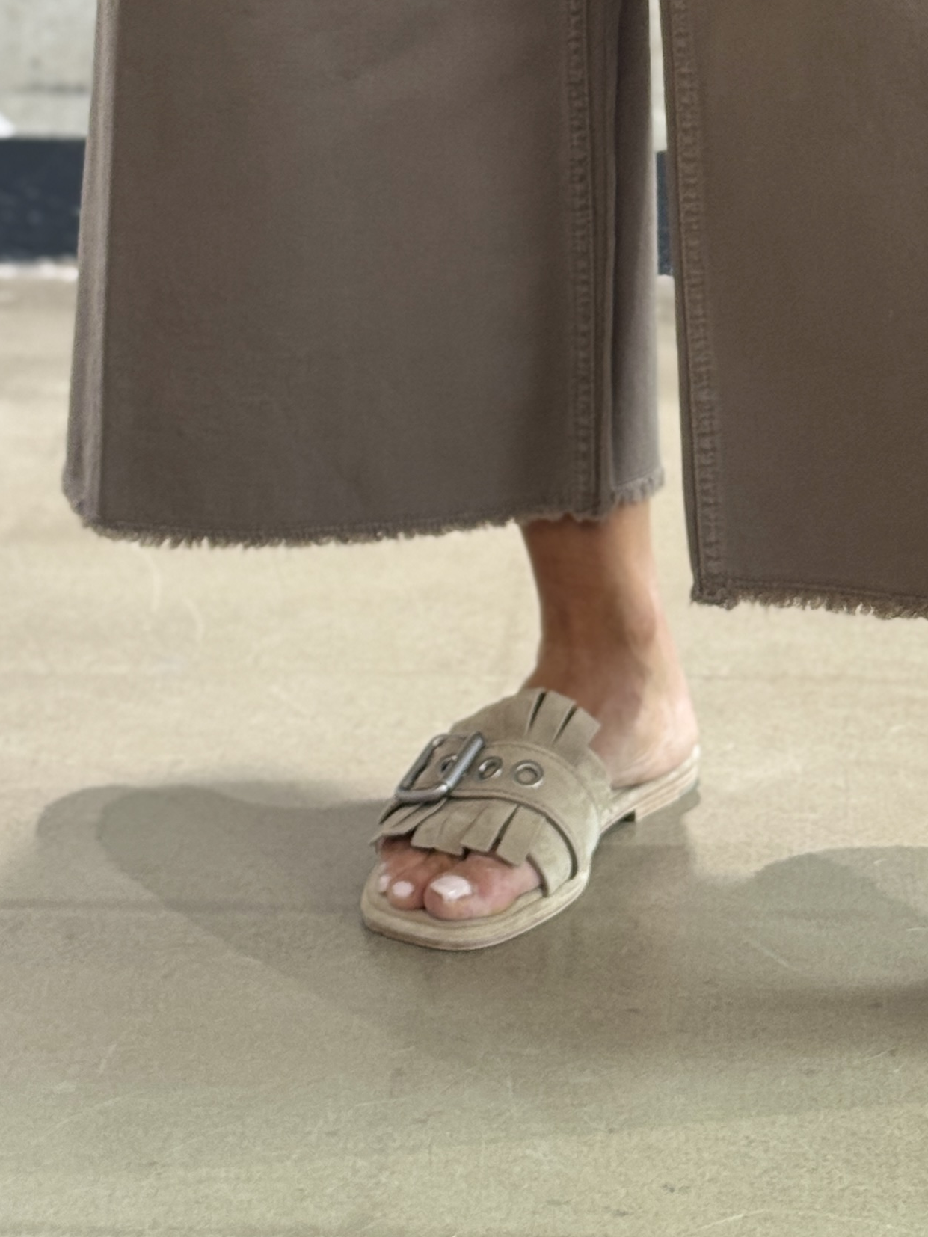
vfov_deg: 16.2
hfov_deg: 12.6
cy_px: -222
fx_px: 4181
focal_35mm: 117
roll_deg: -0.2
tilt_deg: -6.6
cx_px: 673
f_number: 1.78
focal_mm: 6.76
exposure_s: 1/100
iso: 100
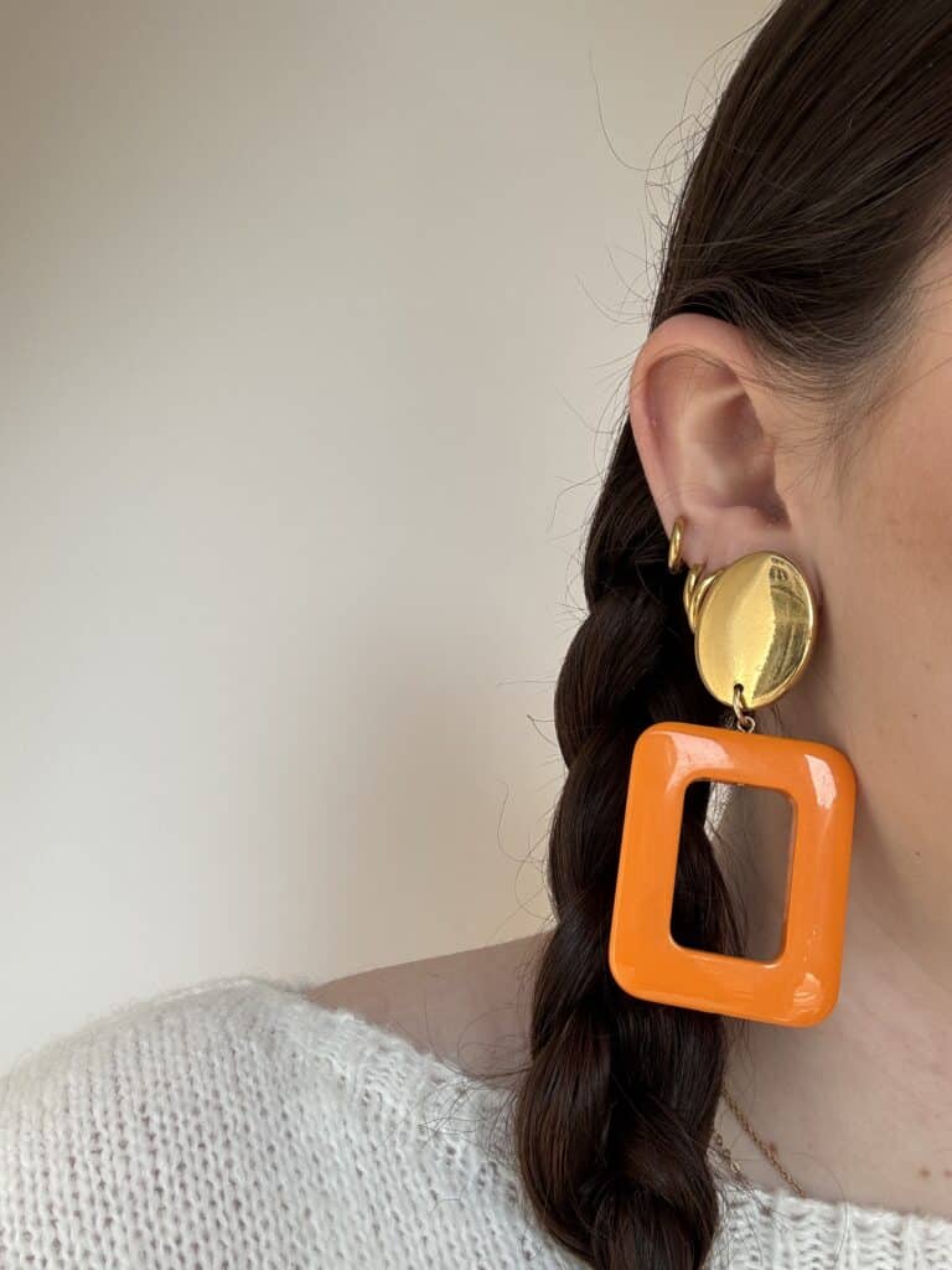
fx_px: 1100
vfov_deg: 60.0
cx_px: 476
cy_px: 635
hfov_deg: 46.8
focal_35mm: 30
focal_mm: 2.69
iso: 25
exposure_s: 1/277
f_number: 1.9
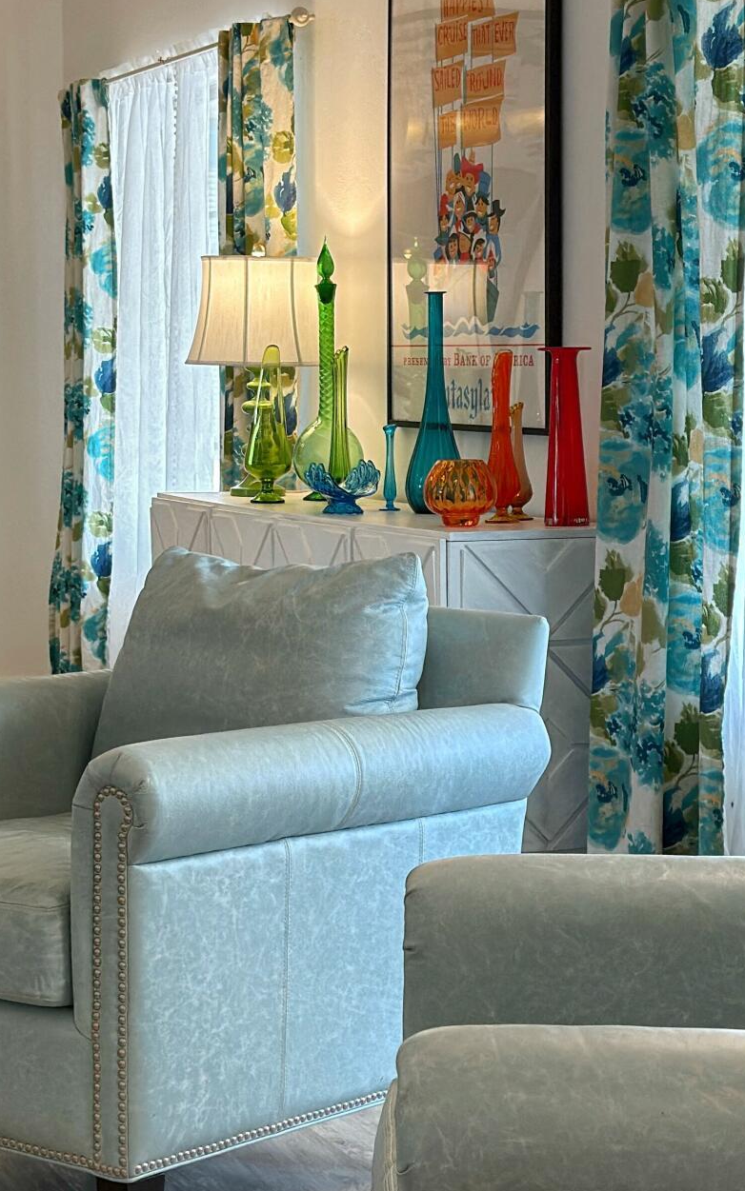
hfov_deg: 14.7
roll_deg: -0.2
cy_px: 441
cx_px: 296
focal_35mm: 89
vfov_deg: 23.2
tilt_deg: -0.7
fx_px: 2891
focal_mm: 6.76
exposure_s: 1/120
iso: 125
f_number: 1.78
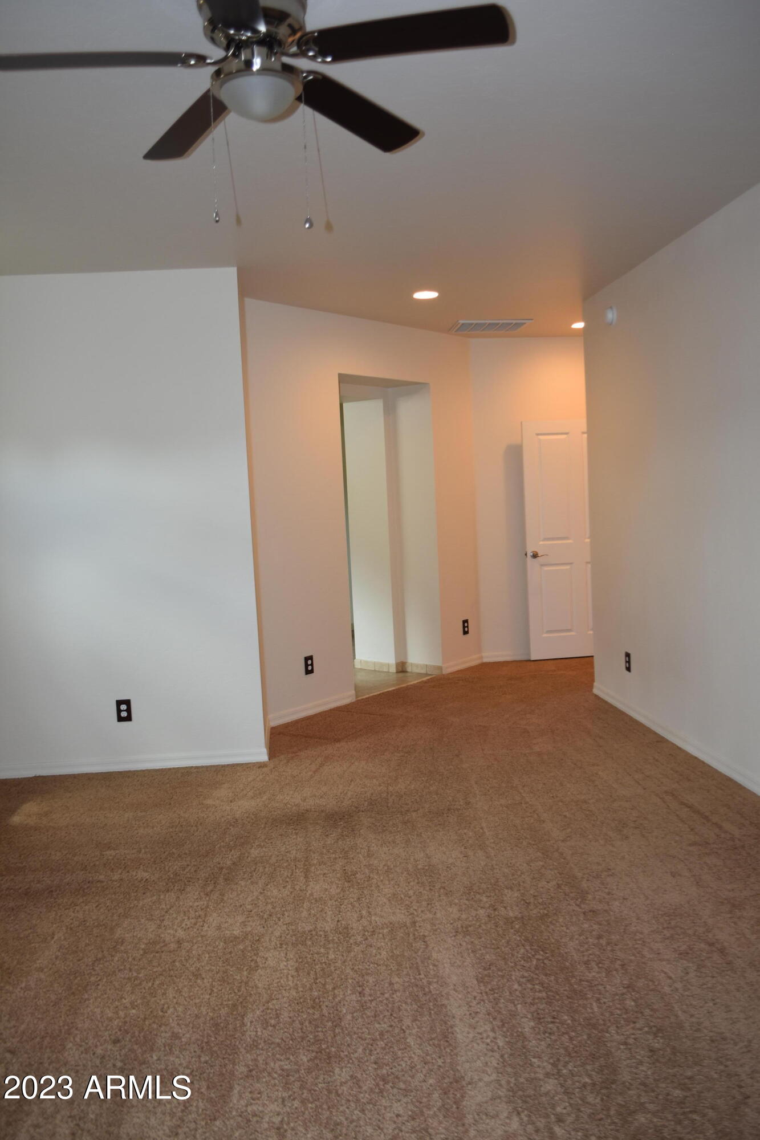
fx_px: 855
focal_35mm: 27
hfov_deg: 47.9
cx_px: 380
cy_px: 570
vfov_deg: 67.4
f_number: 4
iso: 360
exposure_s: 1/60
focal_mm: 18
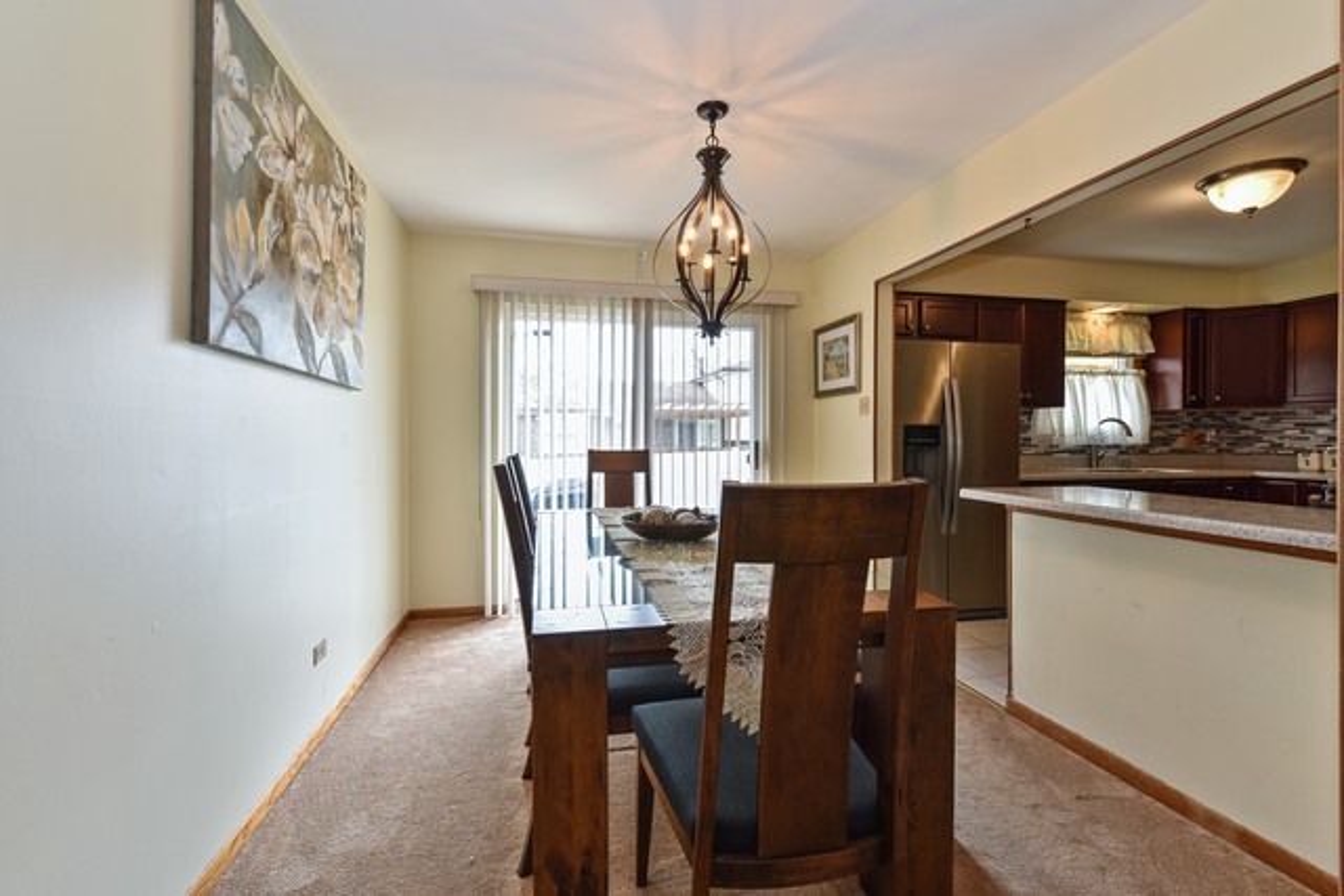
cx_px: 672
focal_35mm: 15
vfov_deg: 77.4
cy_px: 448
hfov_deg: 100.4
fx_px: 560
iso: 200
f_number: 11
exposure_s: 1/5
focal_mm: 15
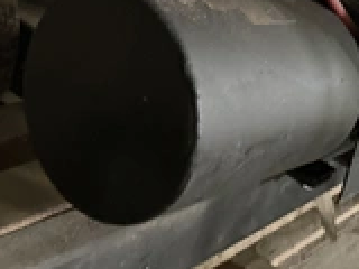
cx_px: 54
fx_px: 622
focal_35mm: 60
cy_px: -52
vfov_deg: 22.5
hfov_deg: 31.1
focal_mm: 6.76
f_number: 1.78
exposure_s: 1/15
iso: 3200
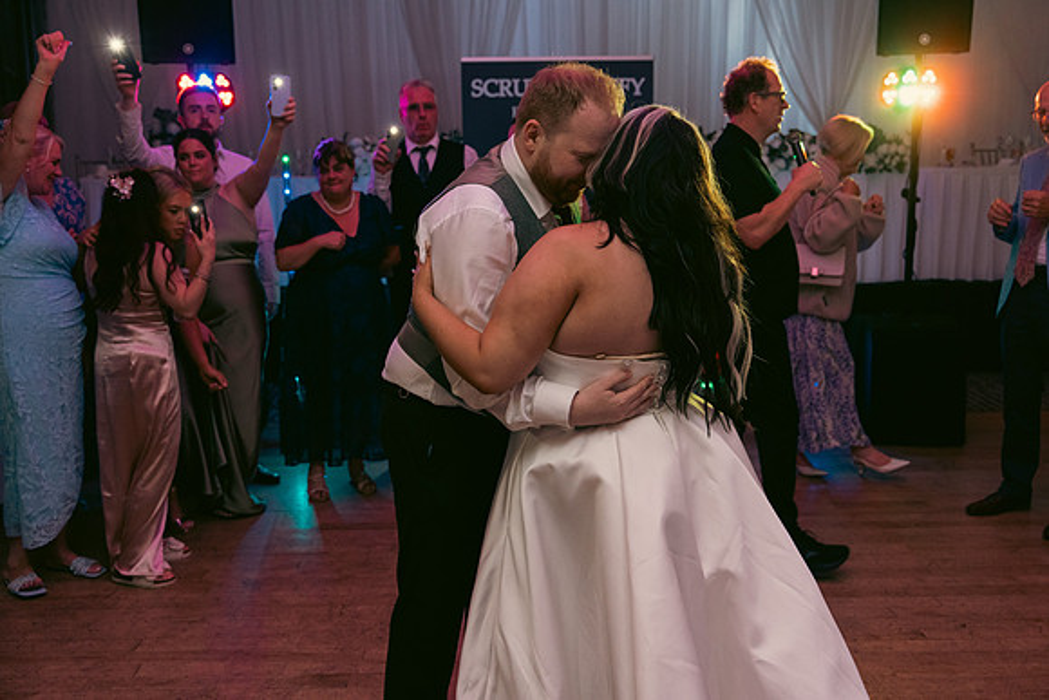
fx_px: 1078
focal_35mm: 37
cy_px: 350
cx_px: 524
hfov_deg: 51.9
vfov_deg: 36.0
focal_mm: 37
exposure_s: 1/160
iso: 2500
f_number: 3.5
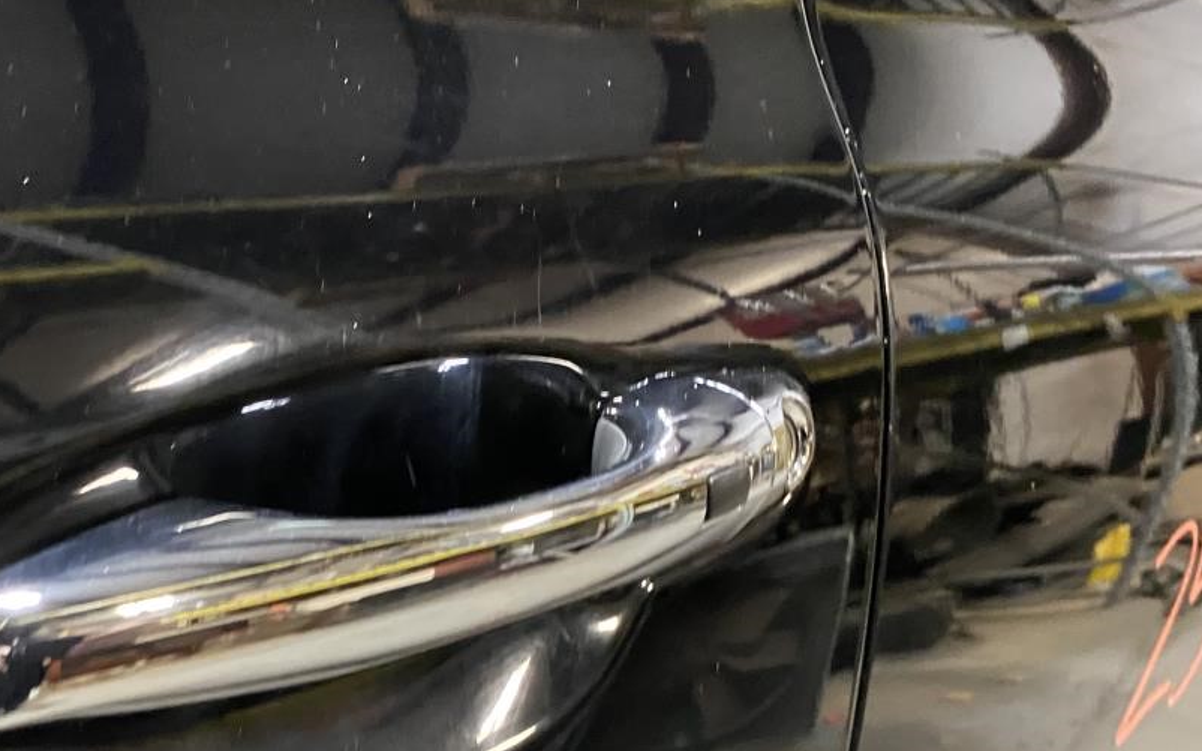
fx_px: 1441
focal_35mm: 44
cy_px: 660
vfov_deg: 28.2
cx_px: 447
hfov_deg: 44.9
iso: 800
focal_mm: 4.25
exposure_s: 1/30
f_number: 1.8
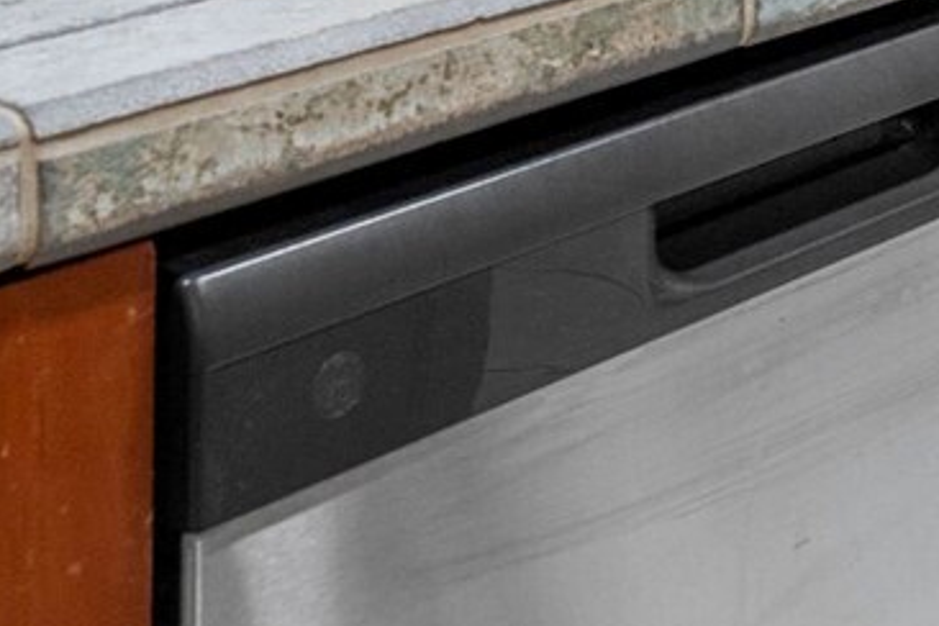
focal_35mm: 102
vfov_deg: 11.9
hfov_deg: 18.9
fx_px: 2660
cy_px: -635
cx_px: 1146
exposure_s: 1/13
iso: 320
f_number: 7.1
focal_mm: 22
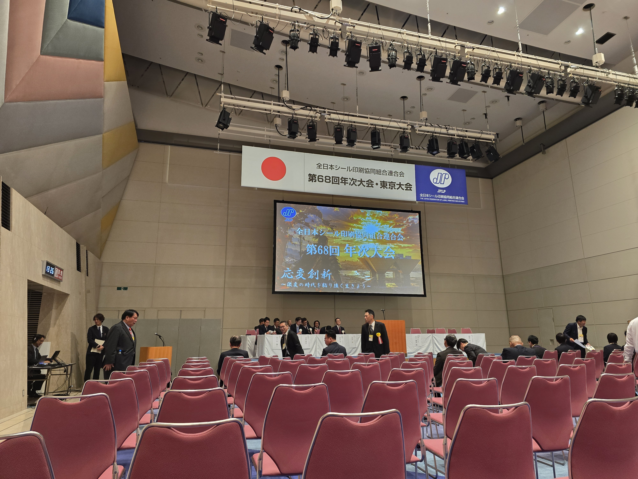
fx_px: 424
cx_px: 319
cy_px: 240
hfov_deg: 73.9
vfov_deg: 58.9
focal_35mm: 23
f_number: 1.7
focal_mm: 6.3
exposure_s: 1/100
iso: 320
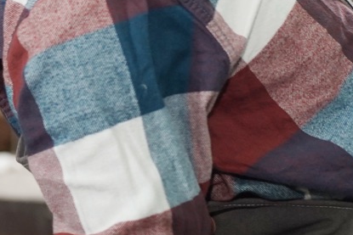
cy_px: 103
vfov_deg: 8.5
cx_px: -347
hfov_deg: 11.5
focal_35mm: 162
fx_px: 1589
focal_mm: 35
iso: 1000
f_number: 2
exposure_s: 1/200
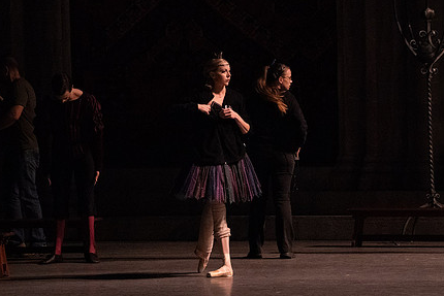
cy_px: 106
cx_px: 244
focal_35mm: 270
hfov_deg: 7.6
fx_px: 3331
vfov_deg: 5.1
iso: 25600
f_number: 7.1
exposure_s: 1/320
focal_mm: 200
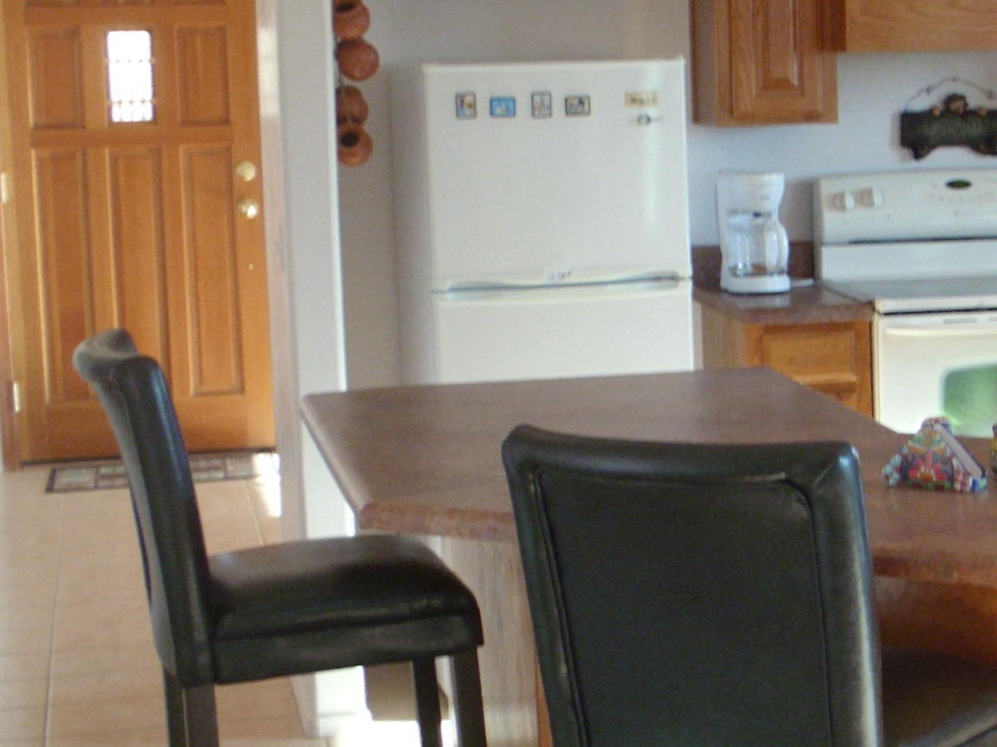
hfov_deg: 18.4
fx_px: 2880
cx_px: 1247
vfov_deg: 14.8
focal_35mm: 100
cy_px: 446
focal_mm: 6.3
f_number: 2.9
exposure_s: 1/60
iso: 100
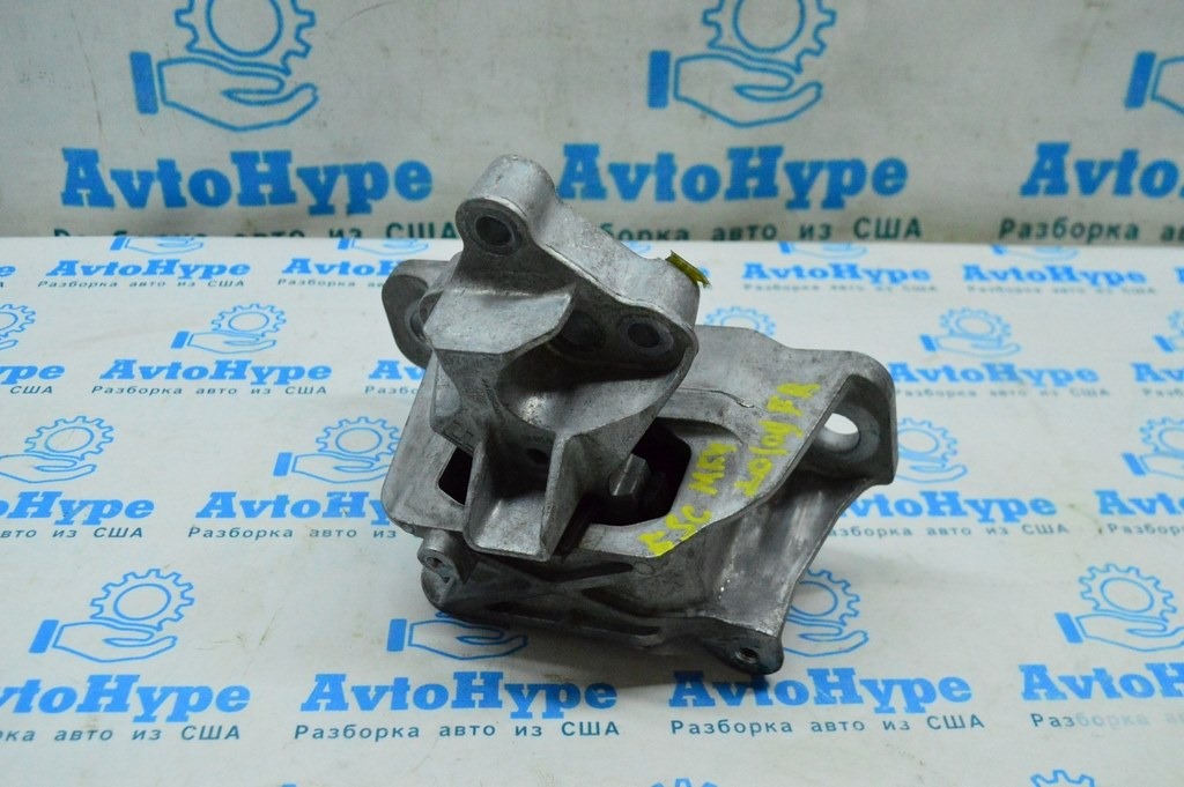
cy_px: 394
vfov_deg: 34.2
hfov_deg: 49.6
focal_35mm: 39
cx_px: 592
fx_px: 1282
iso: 6400
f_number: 6.3
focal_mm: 26
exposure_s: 1/640
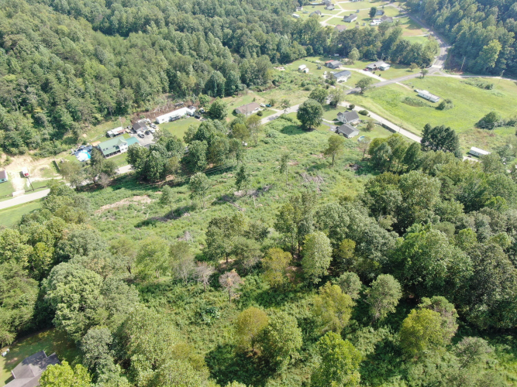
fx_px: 358
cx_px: 258
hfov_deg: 71.6
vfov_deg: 56.8
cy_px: 194
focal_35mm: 24
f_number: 2.8
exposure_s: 1/320
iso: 100
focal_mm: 4.39
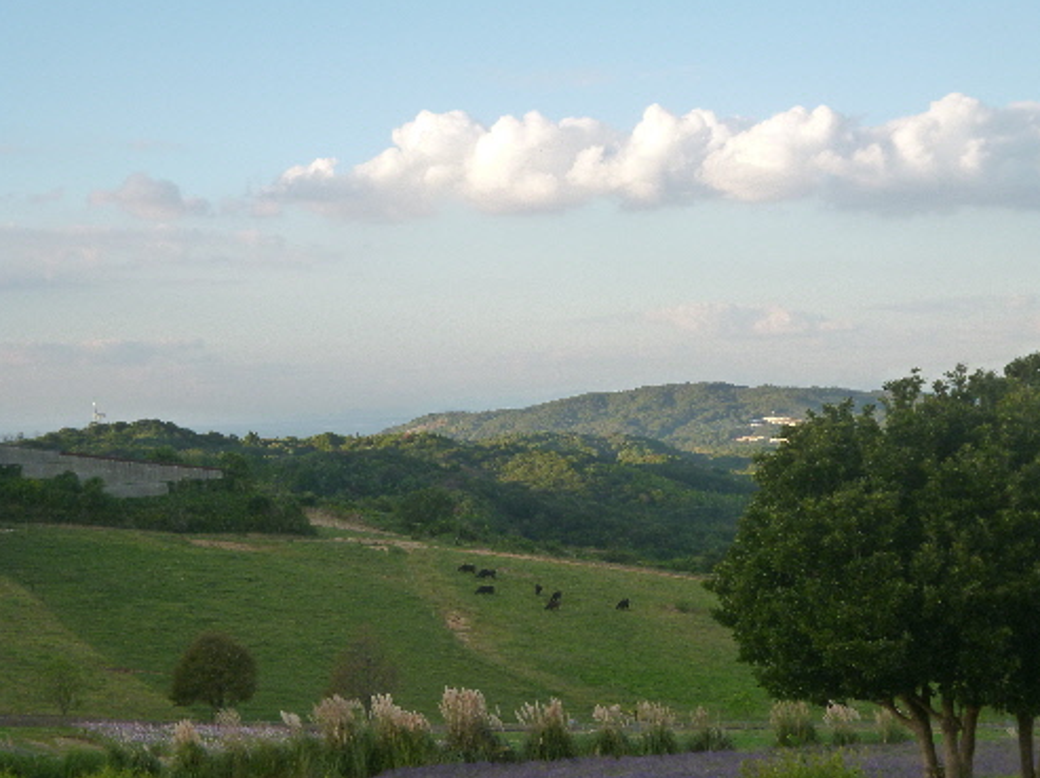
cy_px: 387
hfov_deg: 29.0
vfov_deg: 21.9
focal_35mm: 67
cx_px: 519
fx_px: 2011
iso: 160
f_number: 4.1
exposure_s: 1/250
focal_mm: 11.7
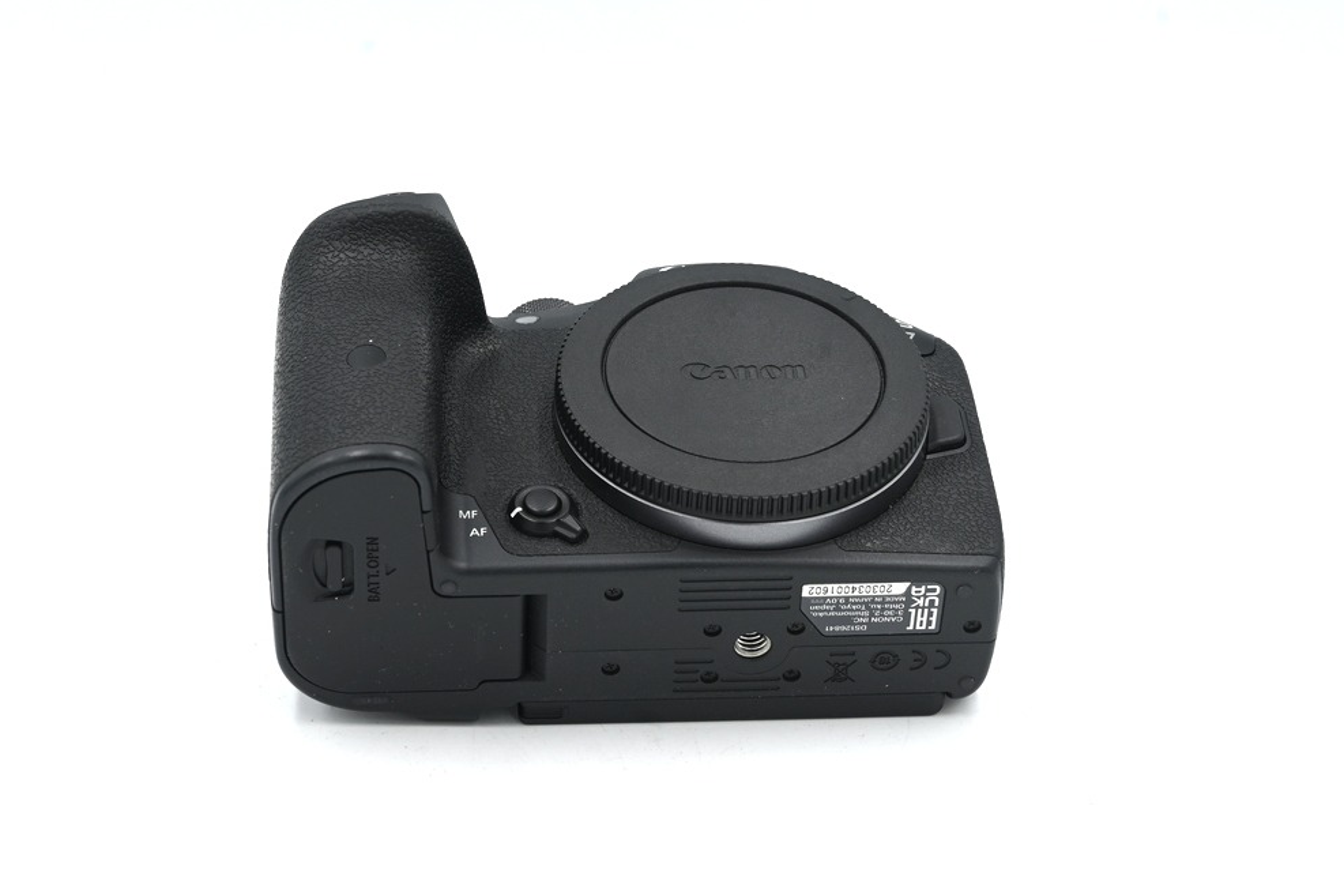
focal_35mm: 76
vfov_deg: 17.9
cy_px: 453
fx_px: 2837
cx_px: 678
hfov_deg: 26.7
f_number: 10
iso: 200
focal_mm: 50
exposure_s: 1/80
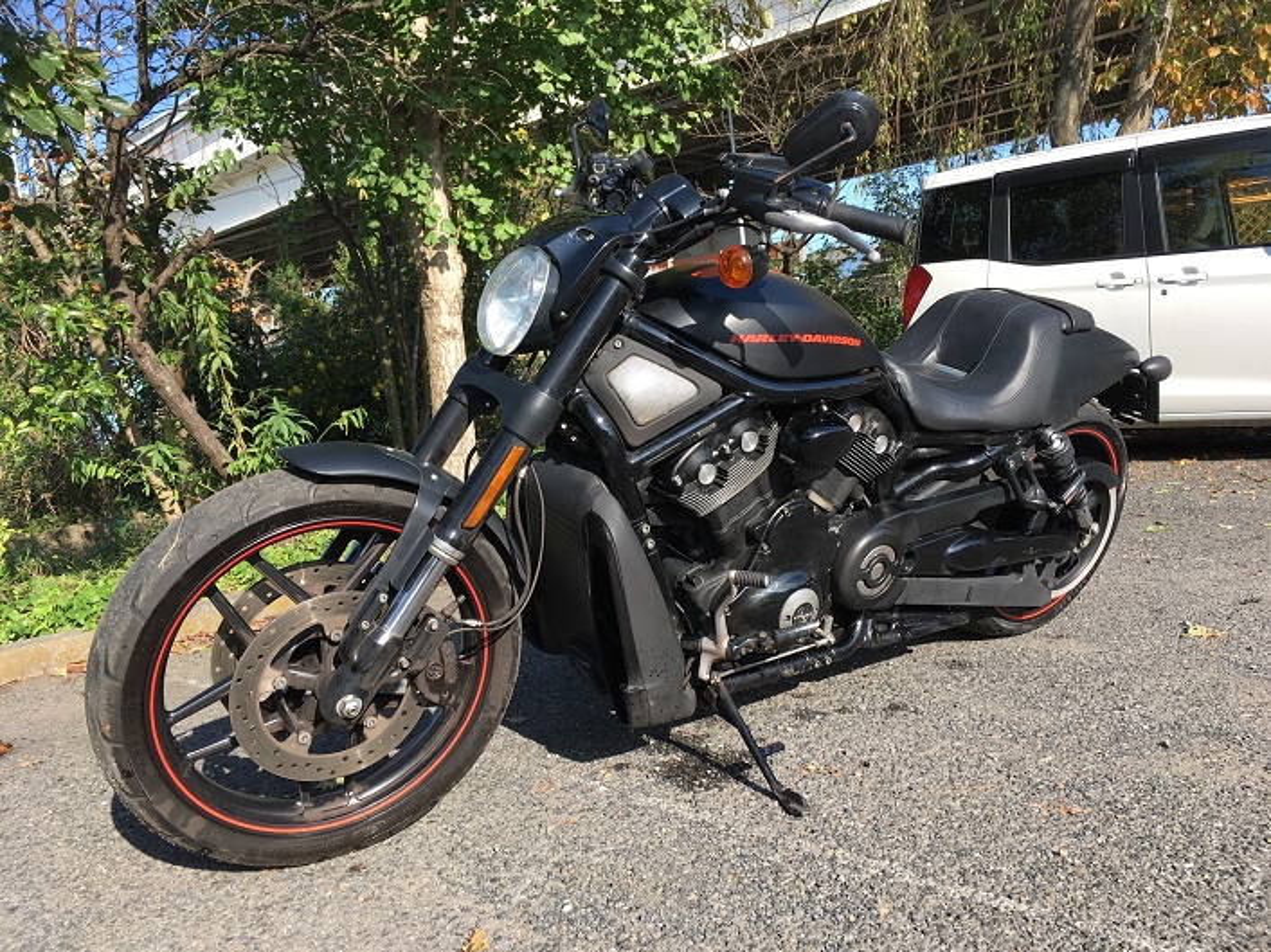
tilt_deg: -7.9
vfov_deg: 48.2
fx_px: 1064
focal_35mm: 29
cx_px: 636
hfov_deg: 61.7
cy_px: 476
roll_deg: +6.3
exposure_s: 1/587
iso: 25
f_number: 2.2
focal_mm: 4.15
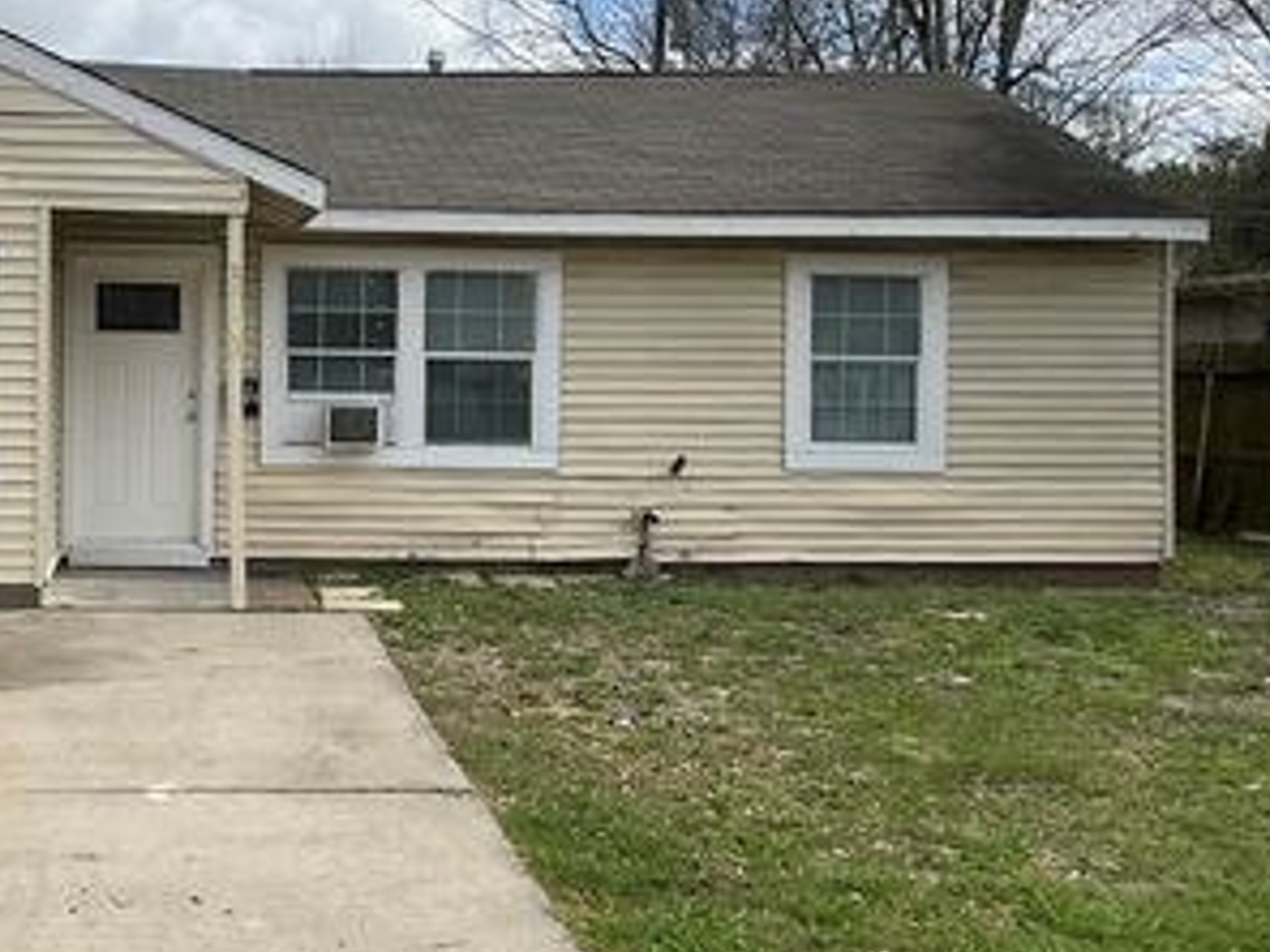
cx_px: 275
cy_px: 380
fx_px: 1798
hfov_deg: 37.7
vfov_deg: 29.6
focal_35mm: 49
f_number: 1.8
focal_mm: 3
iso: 25
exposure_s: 1/2801
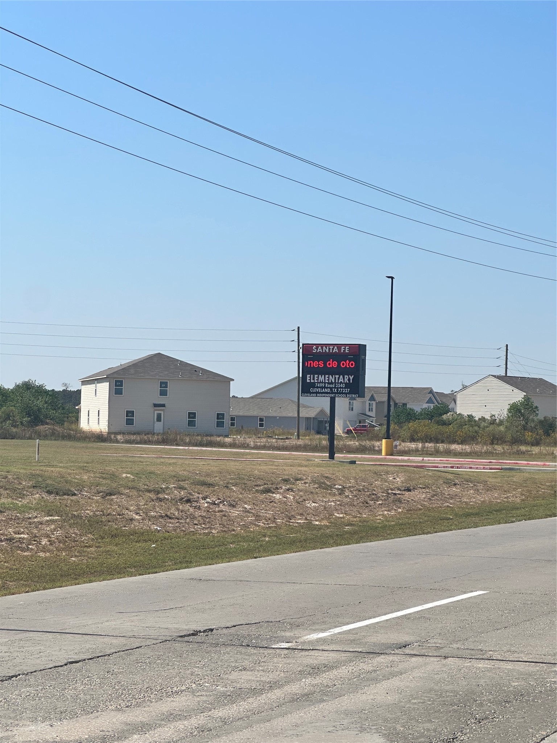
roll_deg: -1.2
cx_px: 278
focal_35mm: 77
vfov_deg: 25.3
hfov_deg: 19.1
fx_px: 1652
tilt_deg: +3.0
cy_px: 372
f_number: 2.8
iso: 32
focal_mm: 9
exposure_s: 1/1727
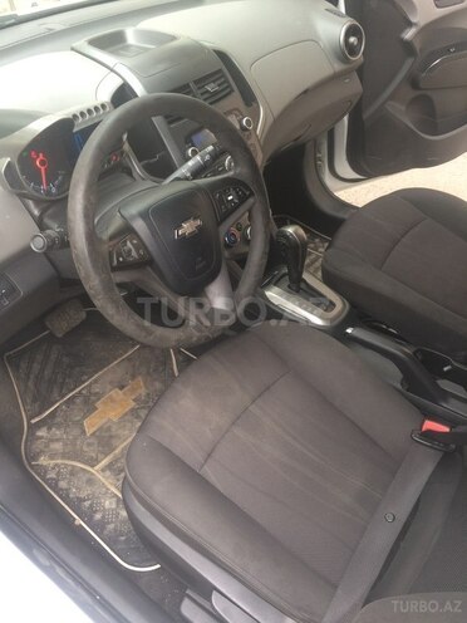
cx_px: 234
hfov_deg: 48.2
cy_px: 312
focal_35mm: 29
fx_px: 522
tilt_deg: -43.9
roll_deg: +2.5
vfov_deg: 61.7
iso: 50
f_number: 2.2
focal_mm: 4.15
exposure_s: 1/50
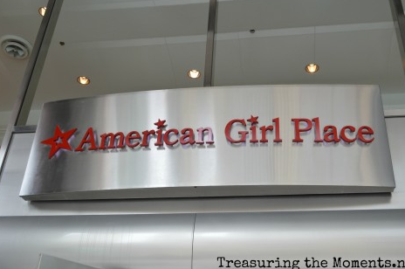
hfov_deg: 46.4
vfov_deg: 31.8
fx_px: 472
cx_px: 213
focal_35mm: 42
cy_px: 136
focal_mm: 26
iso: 400
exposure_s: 1/100
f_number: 5
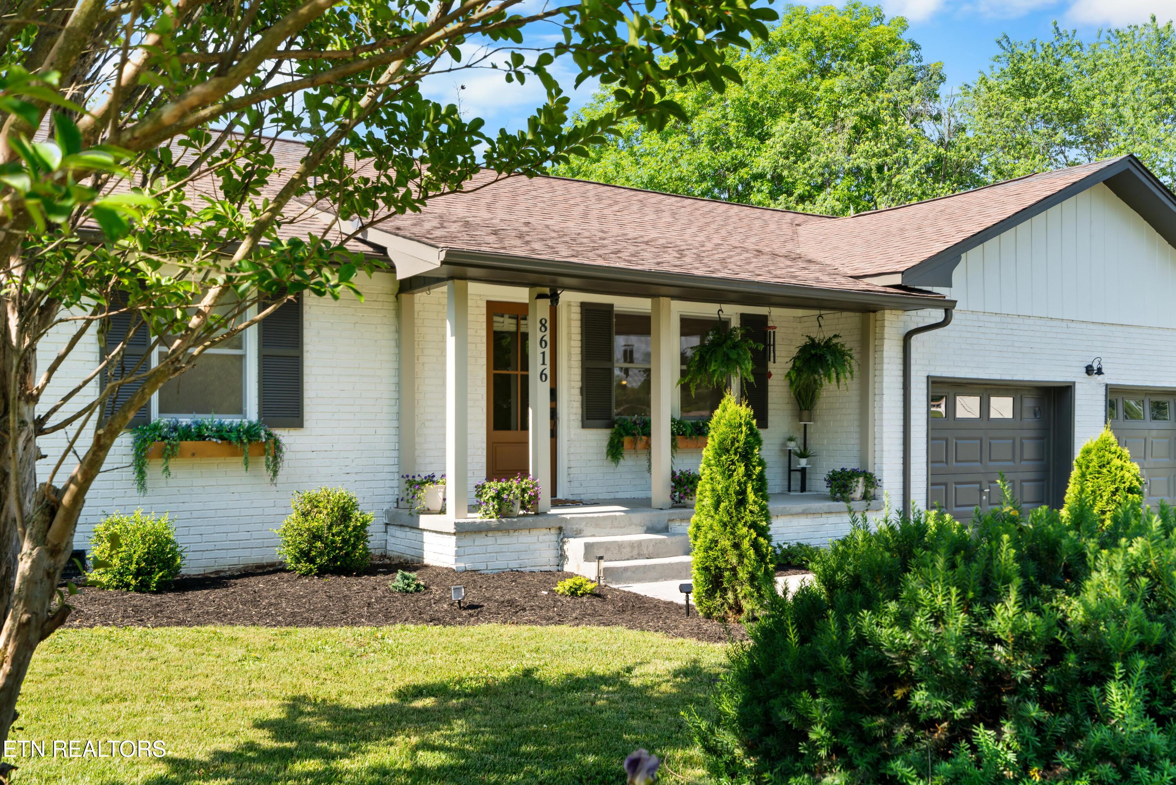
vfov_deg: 37.9
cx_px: 588
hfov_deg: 54.4
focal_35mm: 35
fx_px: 1143
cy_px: 392
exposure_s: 1/40
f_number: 9
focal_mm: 35
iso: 500
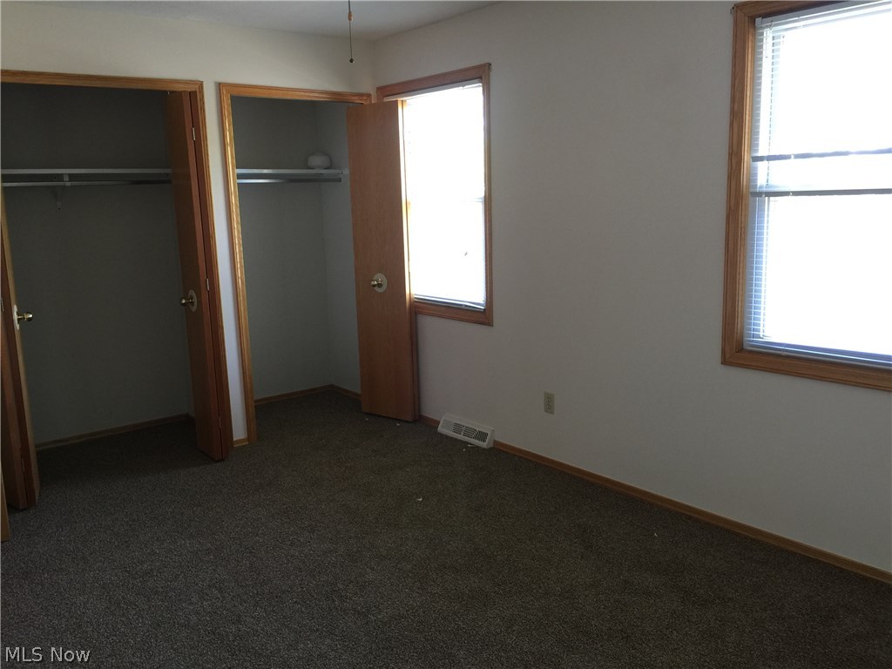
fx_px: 747
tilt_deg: -10.7
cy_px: 334
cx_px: 446
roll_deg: +1.0
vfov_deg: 48.2
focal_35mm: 29
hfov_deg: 61.7
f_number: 2.2
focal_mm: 4.15
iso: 50
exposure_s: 1/15
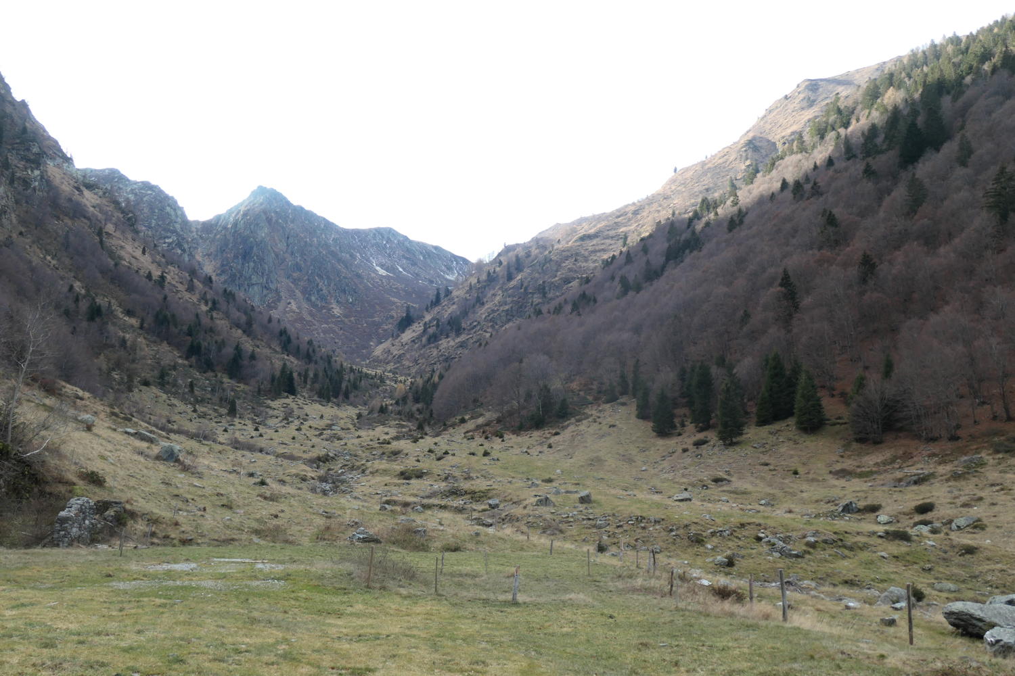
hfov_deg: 65.5
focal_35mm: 28
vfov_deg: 46.4
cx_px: 508
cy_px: 338
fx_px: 789
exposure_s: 1/400
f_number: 3.4
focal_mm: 10.1
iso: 200
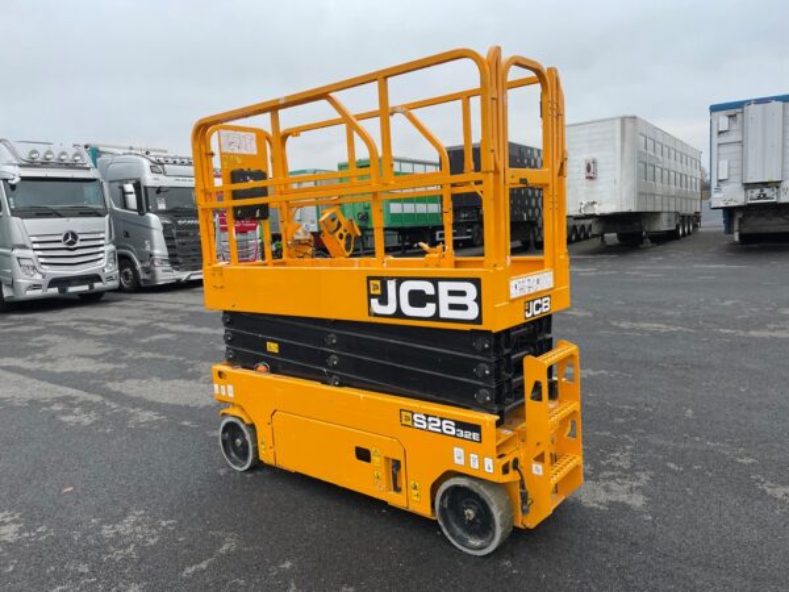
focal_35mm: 26
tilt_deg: -6.3
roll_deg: +2.6
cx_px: 394
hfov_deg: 67.3
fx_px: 593
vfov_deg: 53.1
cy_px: 296
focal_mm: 4.2
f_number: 1.6
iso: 80
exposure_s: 1/121
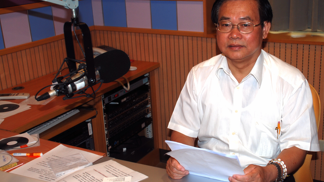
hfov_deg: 41.2
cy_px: 85
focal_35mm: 50
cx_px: 191
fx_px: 430
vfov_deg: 23.9
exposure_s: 1/60
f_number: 4
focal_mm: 26
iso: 100
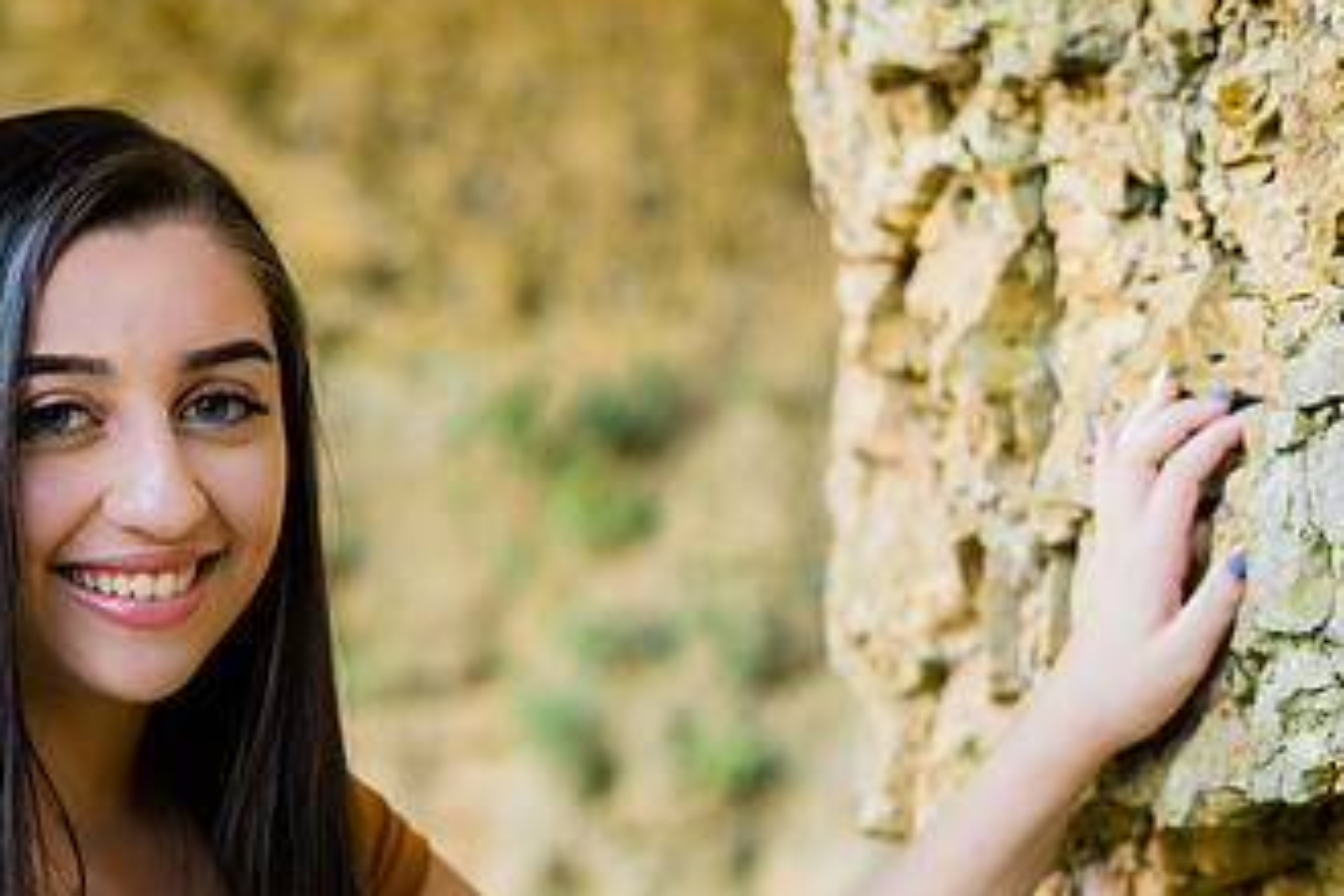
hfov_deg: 19.8
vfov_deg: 13.4
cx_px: 261
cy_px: 682
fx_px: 3808
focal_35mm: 102
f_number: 2.8
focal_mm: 58
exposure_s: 1/200
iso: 500
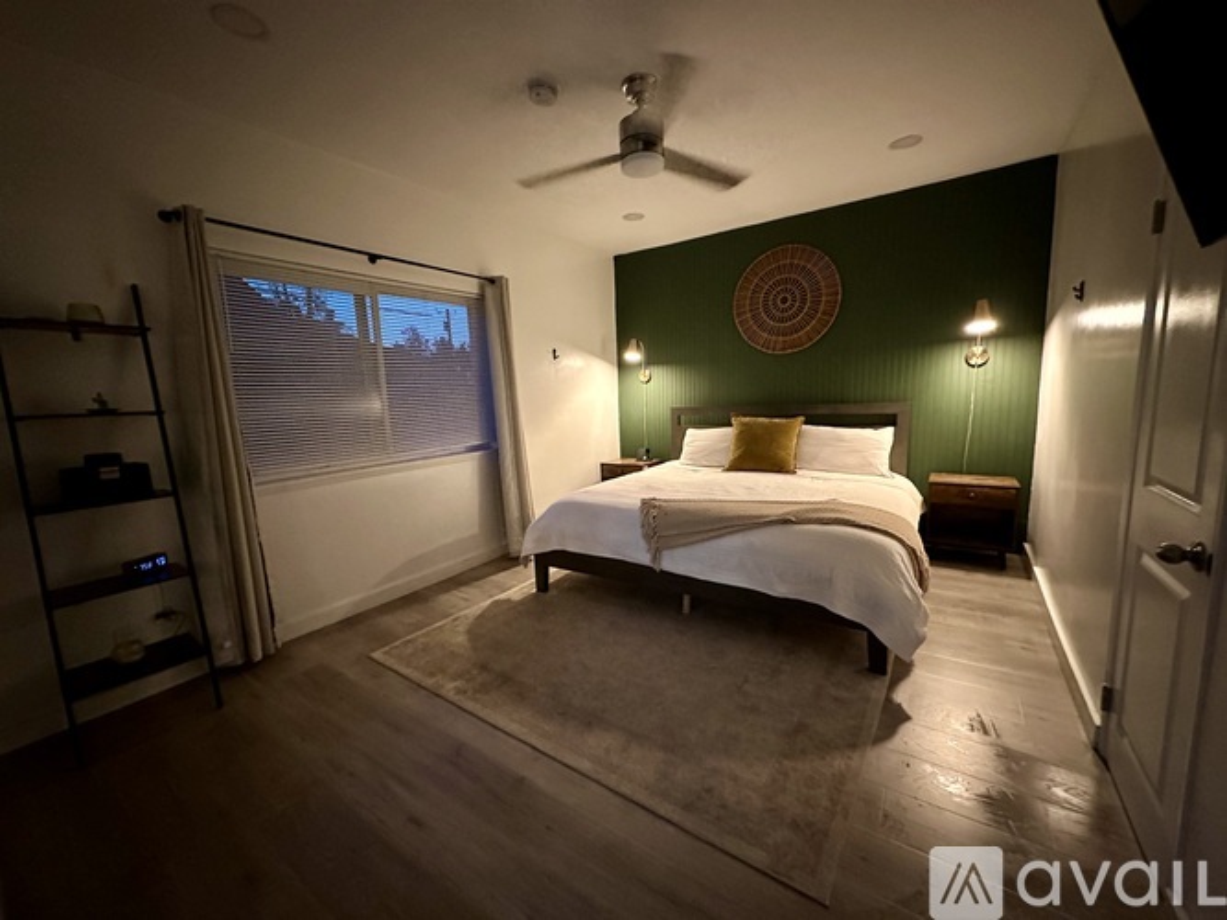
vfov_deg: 85.7
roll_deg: +2.1
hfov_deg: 102.1
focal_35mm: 14
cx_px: 614
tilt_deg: -8.3
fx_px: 496
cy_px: 460
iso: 1000
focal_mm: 2.22
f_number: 2.2
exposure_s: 1/40
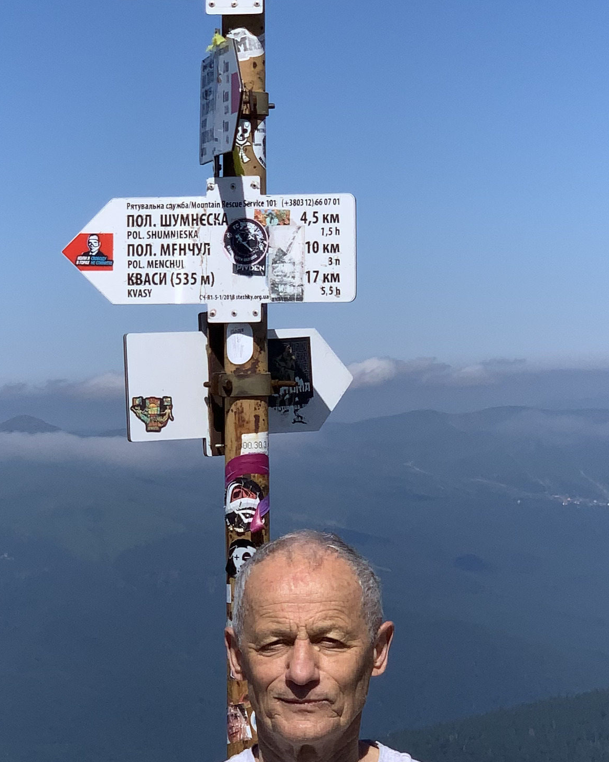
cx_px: 268
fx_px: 3176
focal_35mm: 141
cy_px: 593
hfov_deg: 11.0
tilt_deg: -2.9
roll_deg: +1.9
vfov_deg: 13.6
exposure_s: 1/1845
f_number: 2.4
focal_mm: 6
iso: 16
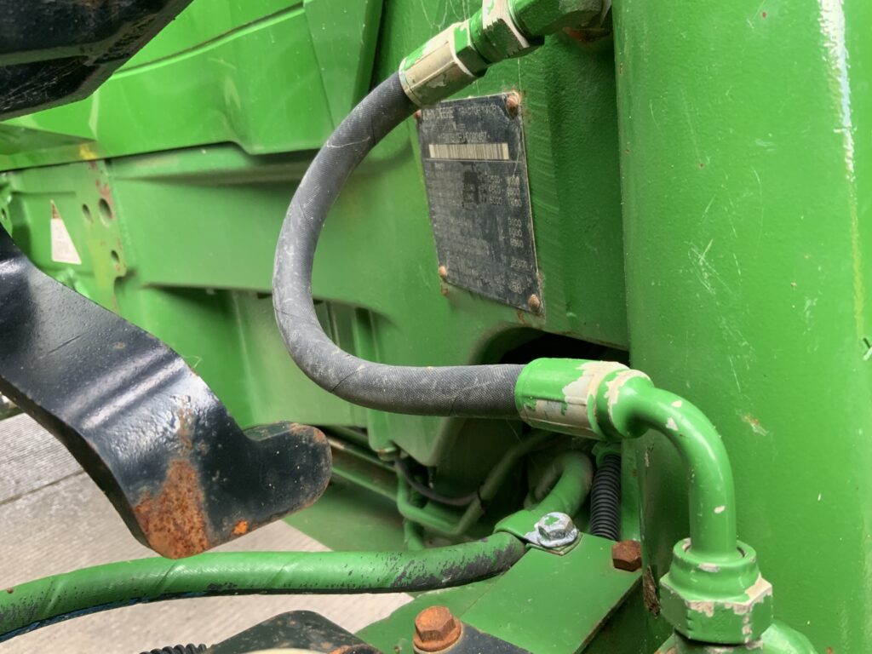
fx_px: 731
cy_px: 327
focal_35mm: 29
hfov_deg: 61.7
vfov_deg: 48.2
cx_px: 436
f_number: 1.8
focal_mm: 3
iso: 64
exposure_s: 1/113
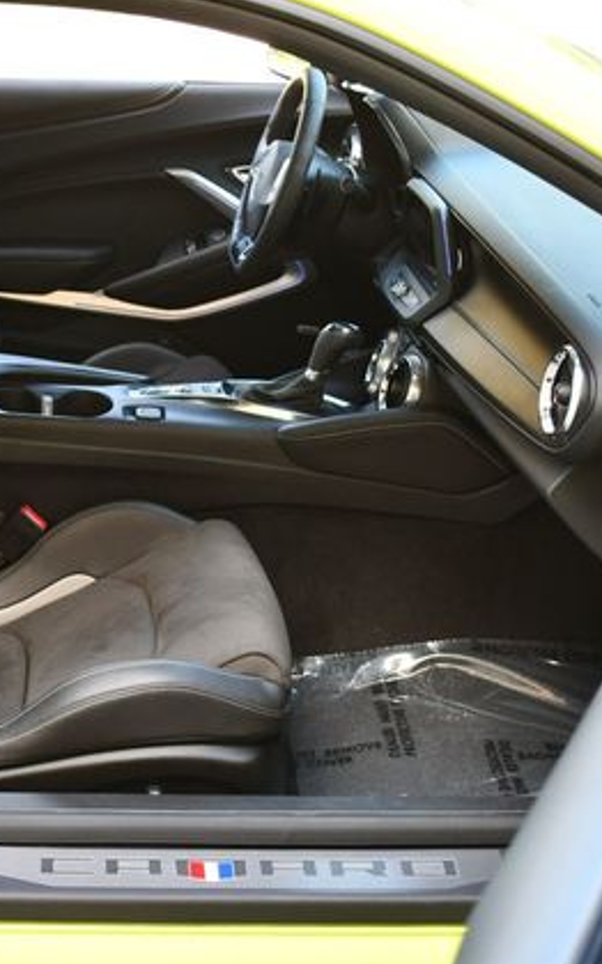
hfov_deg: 22.5
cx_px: 57
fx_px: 1472
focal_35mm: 56
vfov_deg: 36.3
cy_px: 480
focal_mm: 18
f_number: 3.5
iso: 720
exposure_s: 1/250
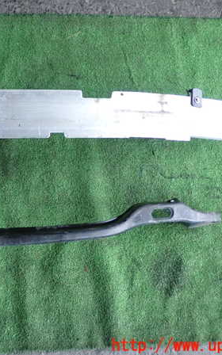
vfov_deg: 37.5
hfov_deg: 23.7
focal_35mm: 54
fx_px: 523
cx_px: 53
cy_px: 178
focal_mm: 6.83
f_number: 2.7
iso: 200
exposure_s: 1/60
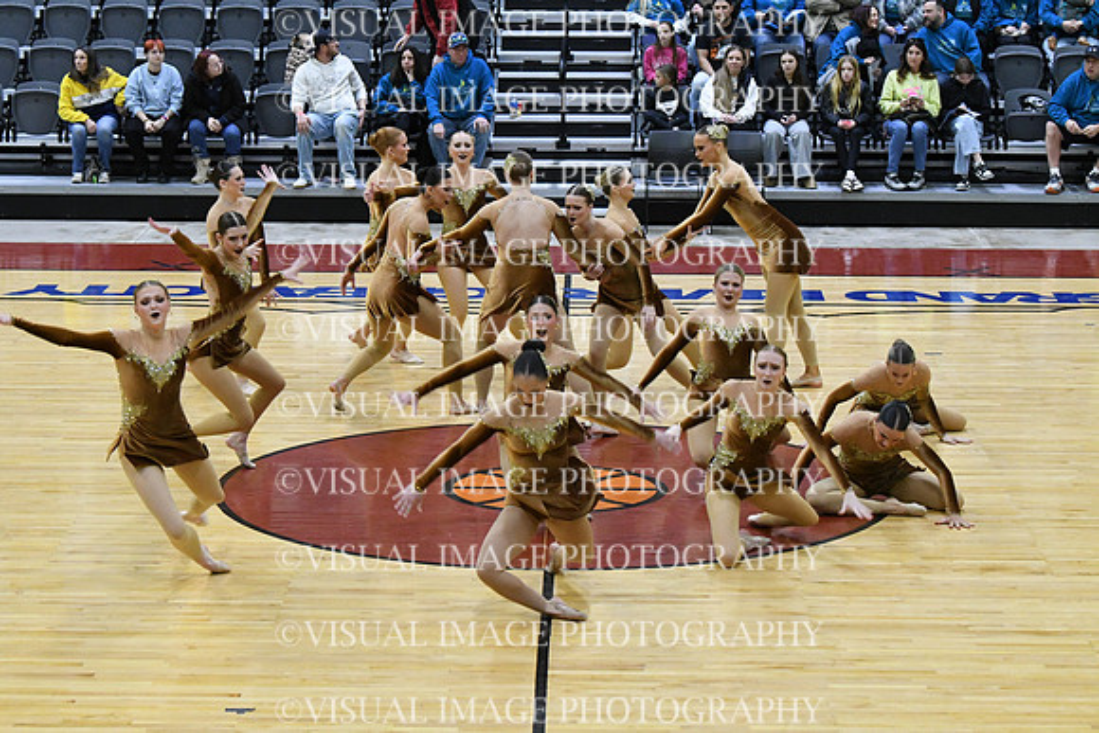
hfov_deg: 19.5
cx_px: 550
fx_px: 3206
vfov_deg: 13.0
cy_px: 366
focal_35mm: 105
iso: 5000
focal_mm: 70
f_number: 4
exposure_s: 1/400
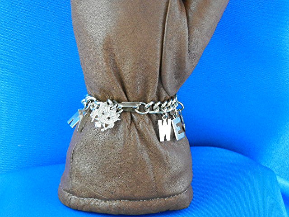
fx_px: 434
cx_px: 144
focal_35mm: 52
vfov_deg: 28.0
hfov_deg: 36.8
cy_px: 108
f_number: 3.9
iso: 200
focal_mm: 9.3
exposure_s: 1/5.2
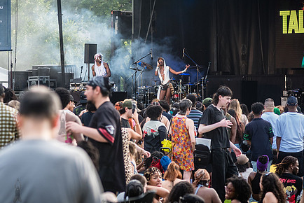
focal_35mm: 205
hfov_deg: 10.0
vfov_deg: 6.7
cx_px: 161
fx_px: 1732
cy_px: 76
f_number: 4
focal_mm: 135
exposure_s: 1/1000
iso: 1000
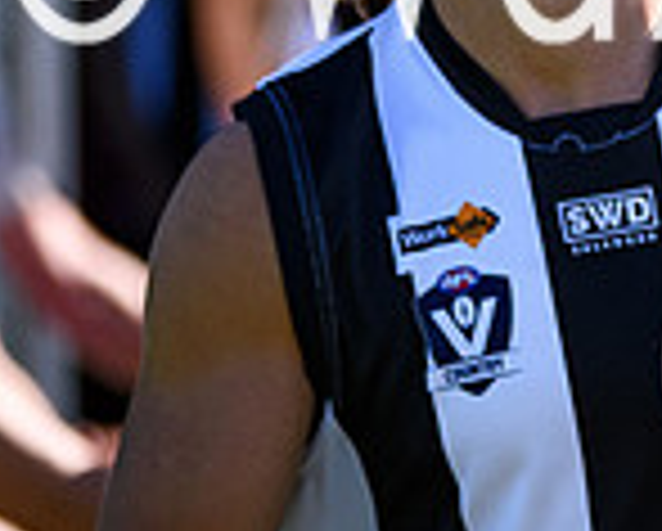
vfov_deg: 1.3
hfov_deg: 1.6
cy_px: 203
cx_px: 1193
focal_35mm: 1176
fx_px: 23072
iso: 200
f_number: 2.8
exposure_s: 1/2500
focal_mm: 135
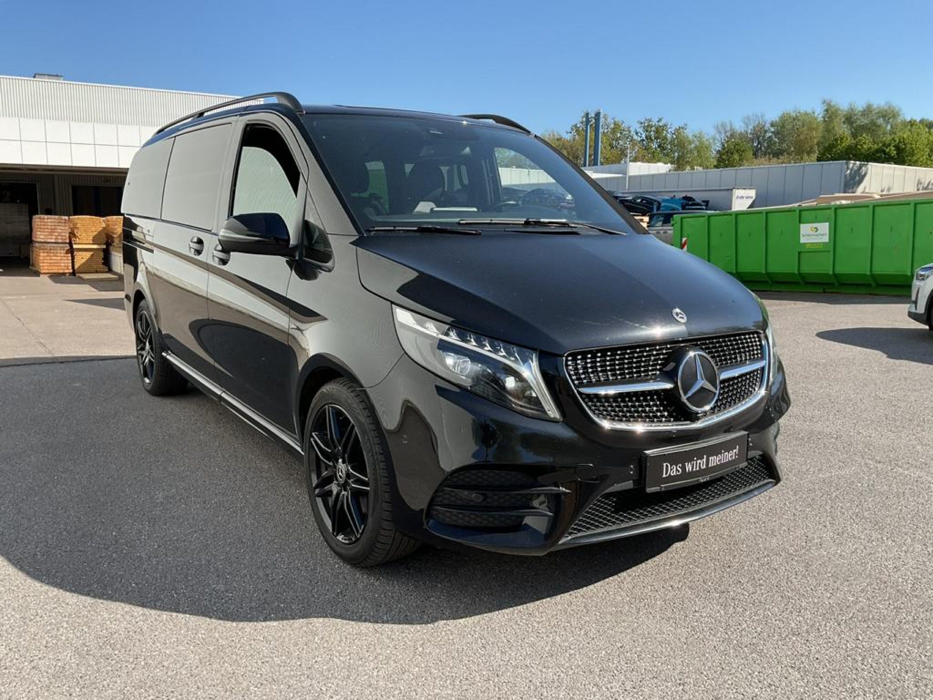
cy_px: 350
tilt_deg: -9.4
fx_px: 782
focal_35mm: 29
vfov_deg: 48.2
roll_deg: -2.1
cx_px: 466
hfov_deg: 61.7
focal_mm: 3
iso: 16
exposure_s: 1/1015
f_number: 1.8
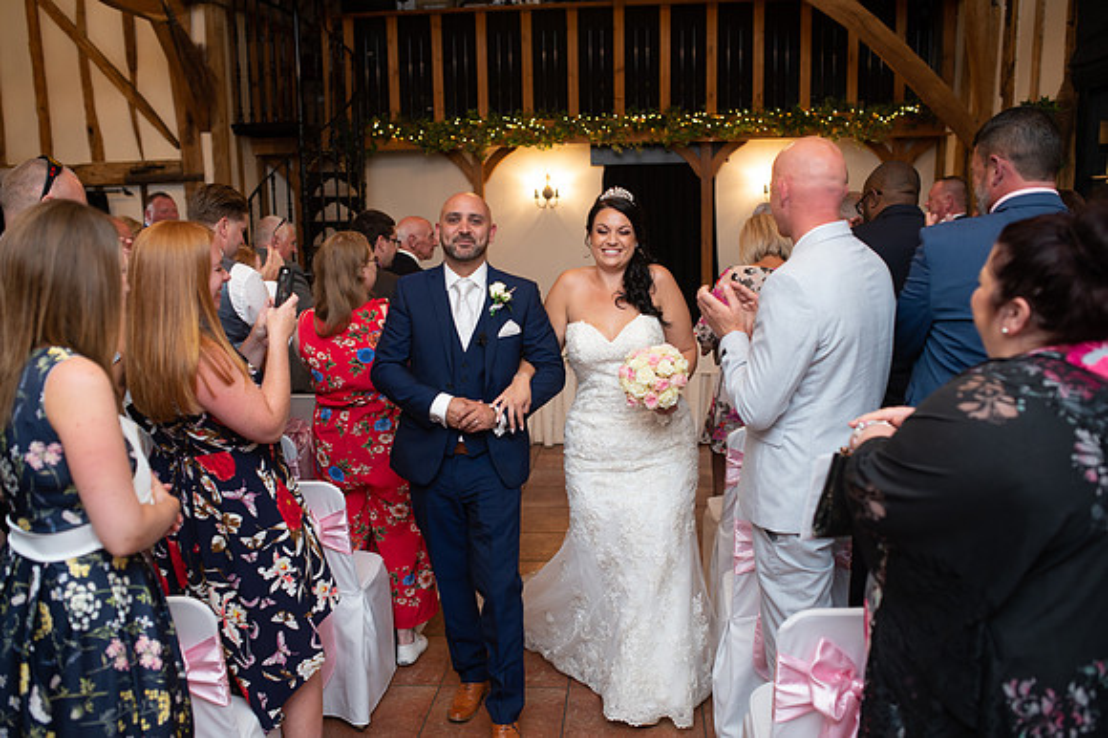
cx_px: 554
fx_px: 1077
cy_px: 369
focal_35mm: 35
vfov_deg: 37.8
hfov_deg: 54.5
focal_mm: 35
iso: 500
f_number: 2.8
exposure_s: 1/100
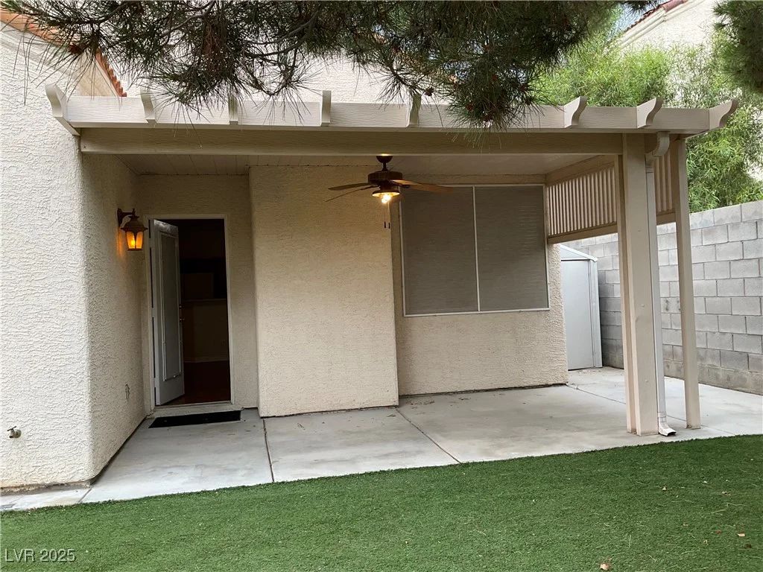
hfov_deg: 61.7
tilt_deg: -0.2
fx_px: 639
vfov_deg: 48.2
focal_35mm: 29
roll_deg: +1.8
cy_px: 286
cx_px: 382
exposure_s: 1/176
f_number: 1.8
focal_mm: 3
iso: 16
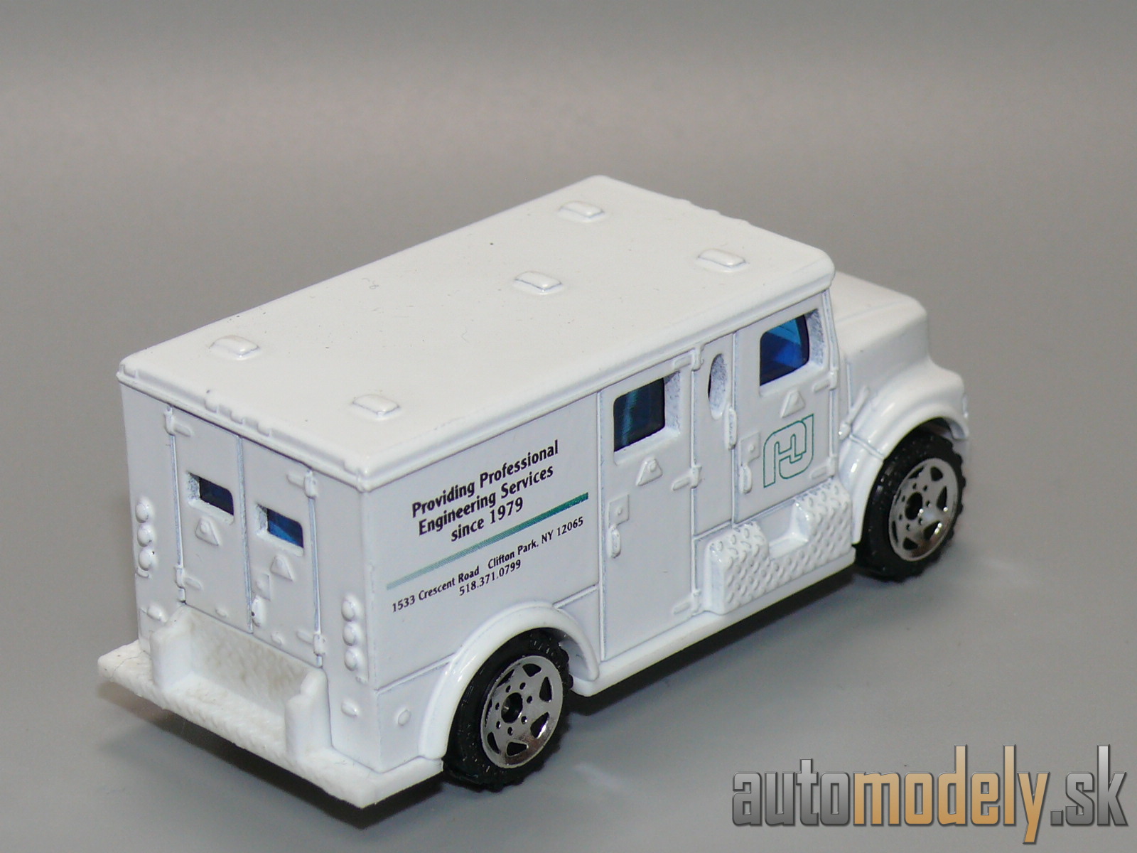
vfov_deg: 12.7
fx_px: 3843
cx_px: 568
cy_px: 426
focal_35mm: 117
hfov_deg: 16.8
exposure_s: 1/30
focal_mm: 14.4
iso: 100
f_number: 4
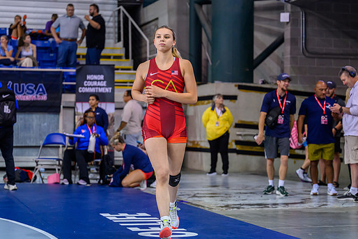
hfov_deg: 25.7
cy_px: 126
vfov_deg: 17.3
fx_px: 786
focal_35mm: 79
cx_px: 159
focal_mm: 70
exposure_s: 1/800
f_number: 2.8
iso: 3600
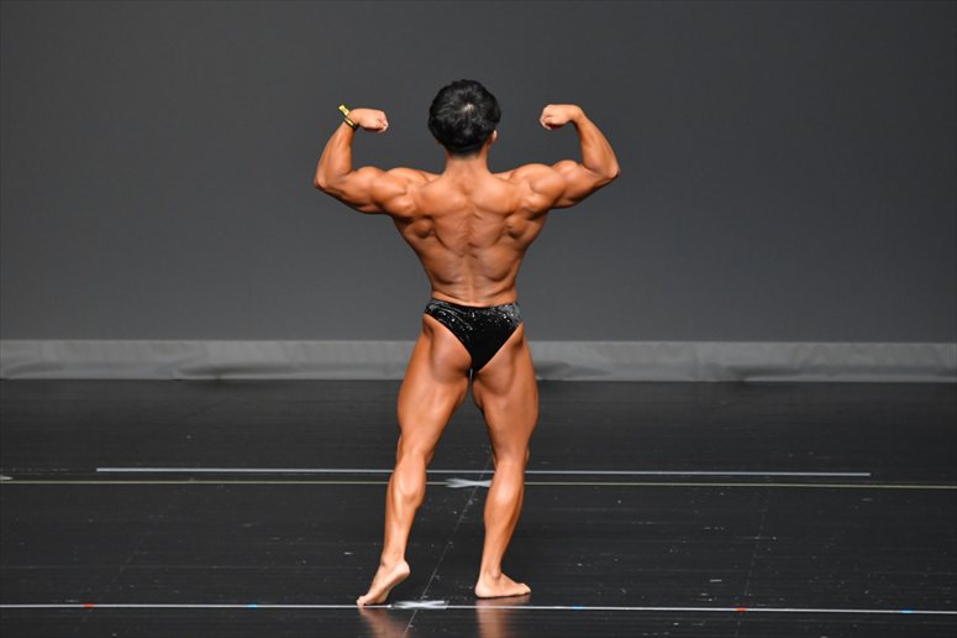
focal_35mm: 345
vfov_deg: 4.0
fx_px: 9167
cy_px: 319
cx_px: 478
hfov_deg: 6.0
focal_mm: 230
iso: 2500
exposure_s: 1/400
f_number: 5.6
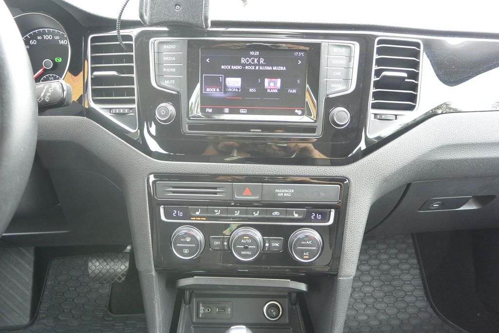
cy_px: 166
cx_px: 250
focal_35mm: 27
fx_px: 374
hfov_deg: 67.4
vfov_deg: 47.9
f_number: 3.5
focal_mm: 10
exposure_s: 1/60
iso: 450
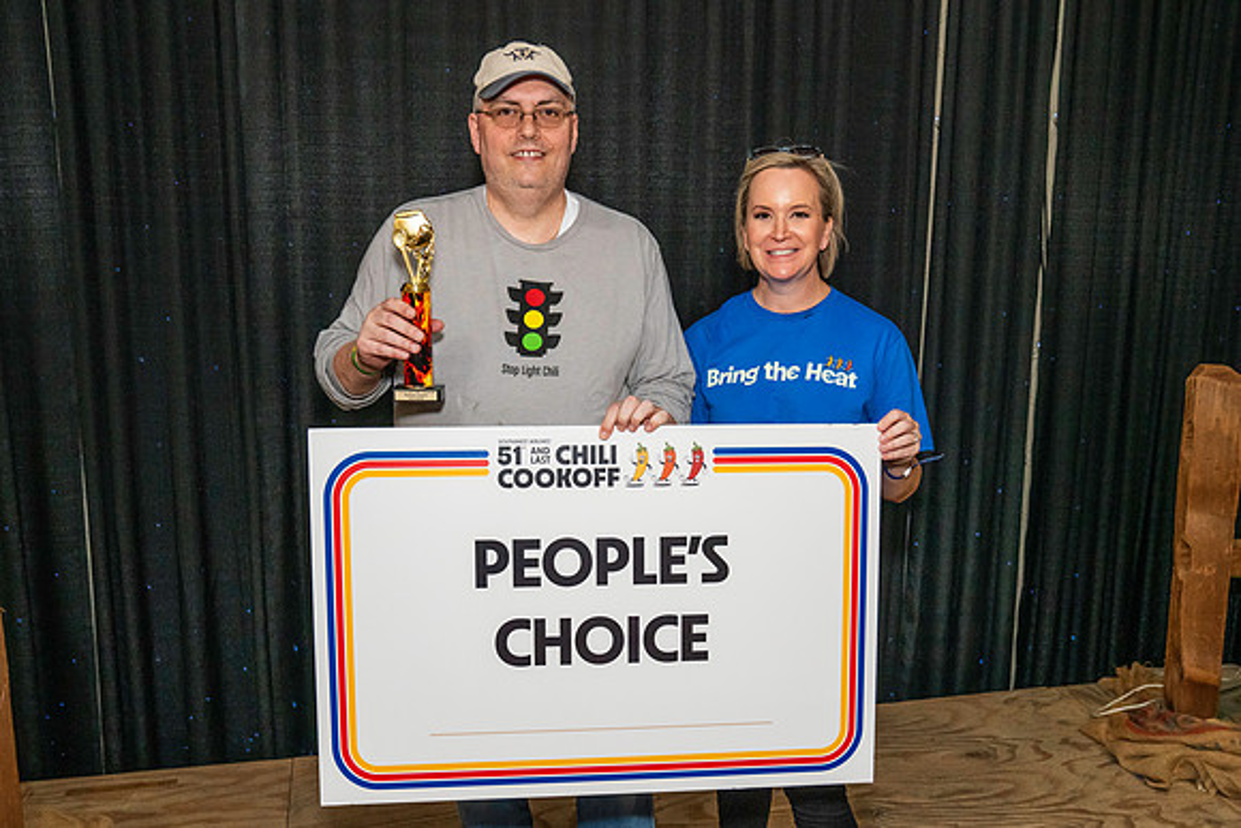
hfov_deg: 57.8
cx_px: 666
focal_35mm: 33
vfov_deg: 40.4
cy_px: 454
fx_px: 1123
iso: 4000
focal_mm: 29
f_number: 4.5
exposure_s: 1/200
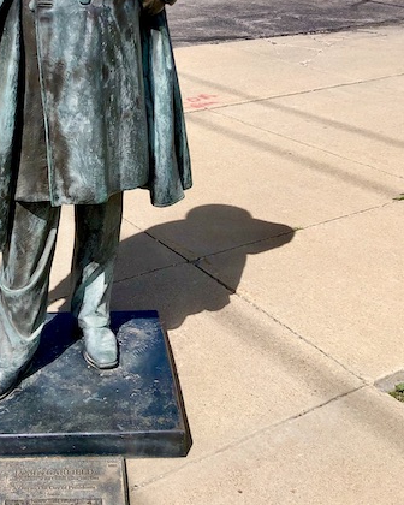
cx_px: 73
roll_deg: -0.4
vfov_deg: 34.9
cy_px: 103
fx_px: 777
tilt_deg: -11.4
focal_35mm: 52
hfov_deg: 28.4
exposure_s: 1/2183
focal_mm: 4
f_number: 1.8
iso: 20
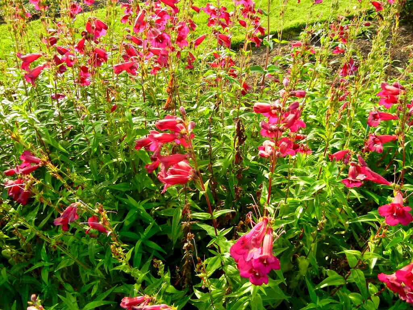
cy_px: 155
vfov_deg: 46.8
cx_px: 206
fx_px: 358
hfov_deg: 60.0
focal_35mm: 30
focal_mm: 5.4
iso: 160
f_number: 3.5
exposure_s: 1/244
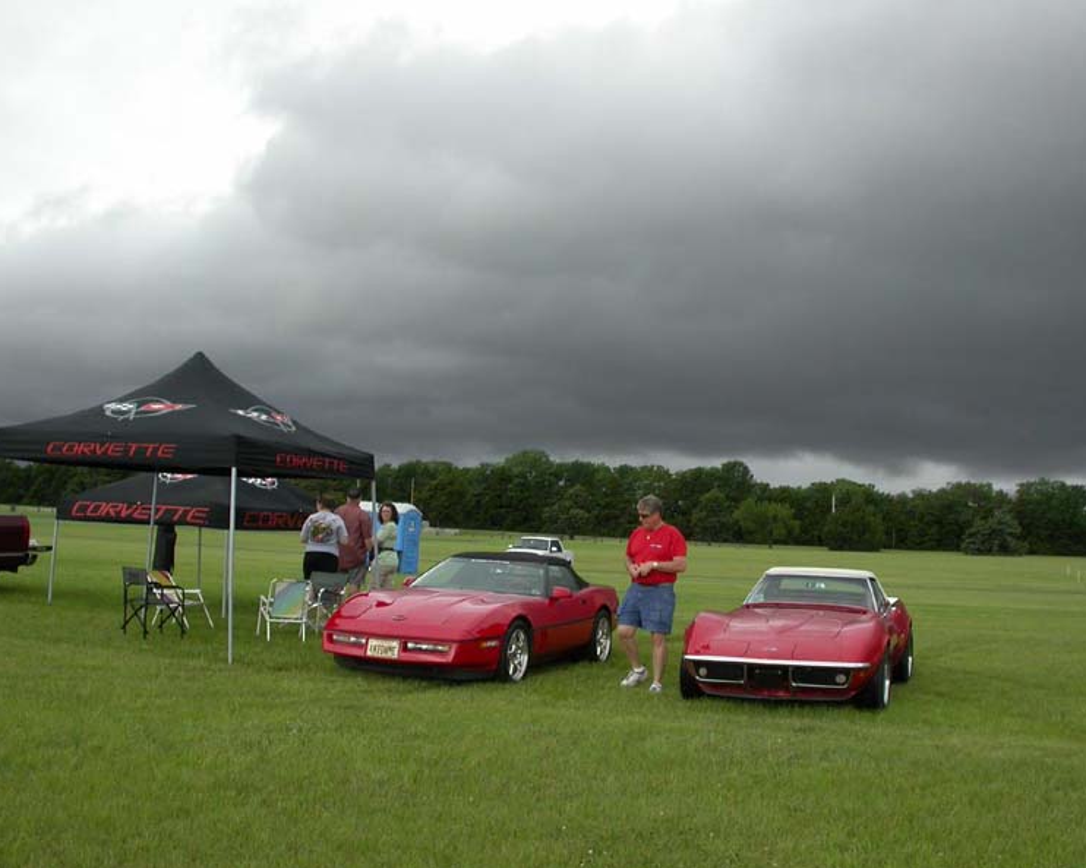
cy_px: 436
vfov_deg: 37.3
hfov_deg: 45.8
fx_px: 1285
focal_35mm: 40
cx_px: 533
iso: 100
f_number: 5.3
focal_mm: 7.85
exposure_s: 1/174
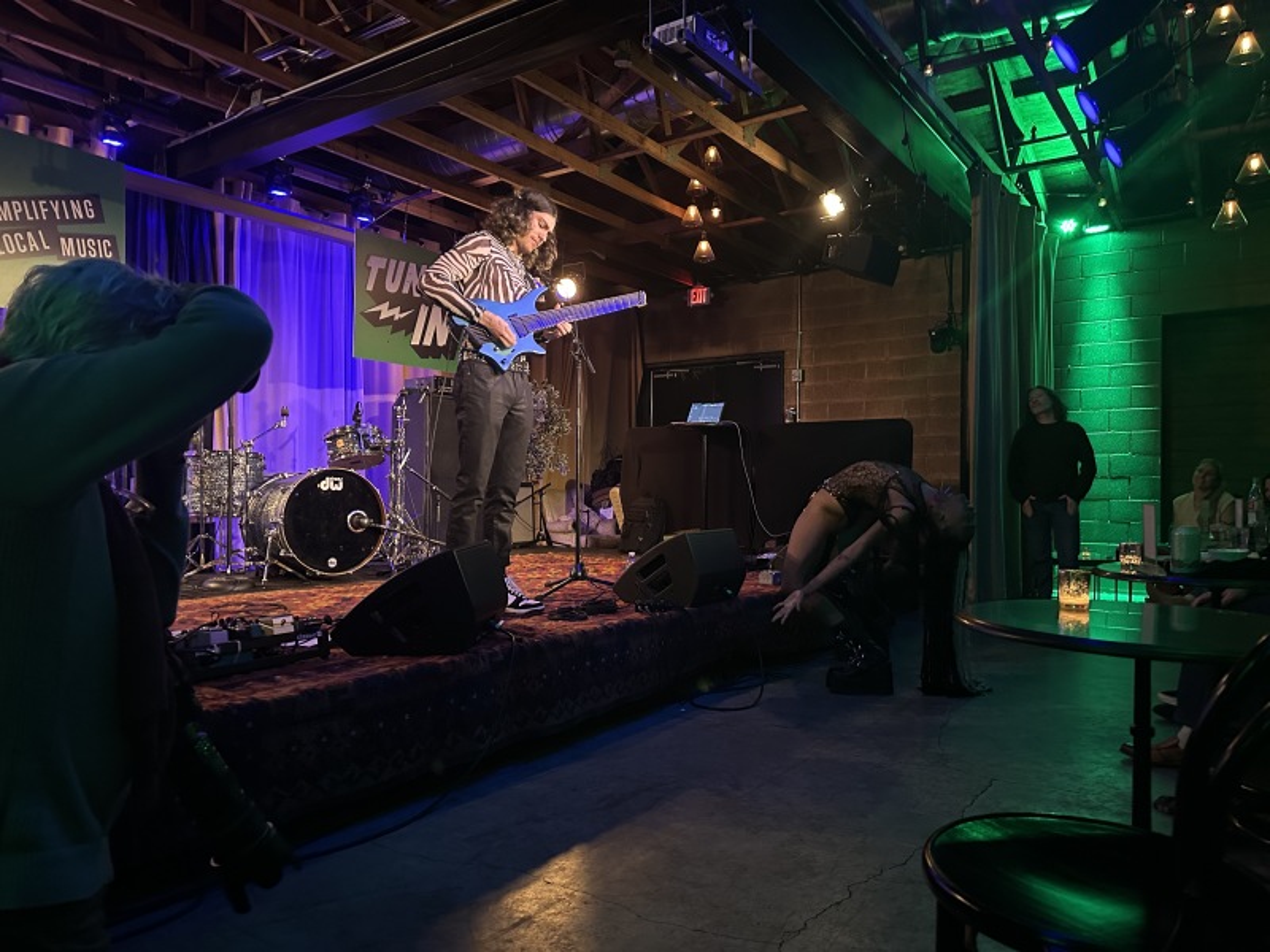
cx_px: 635
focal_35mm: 24
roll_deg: -0.3
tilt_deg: -0.2
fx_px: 881
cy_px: 476
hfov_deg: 71.6
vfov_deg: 56.8
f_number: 1.78
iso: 1250
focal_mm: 6.86
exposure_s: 1/30
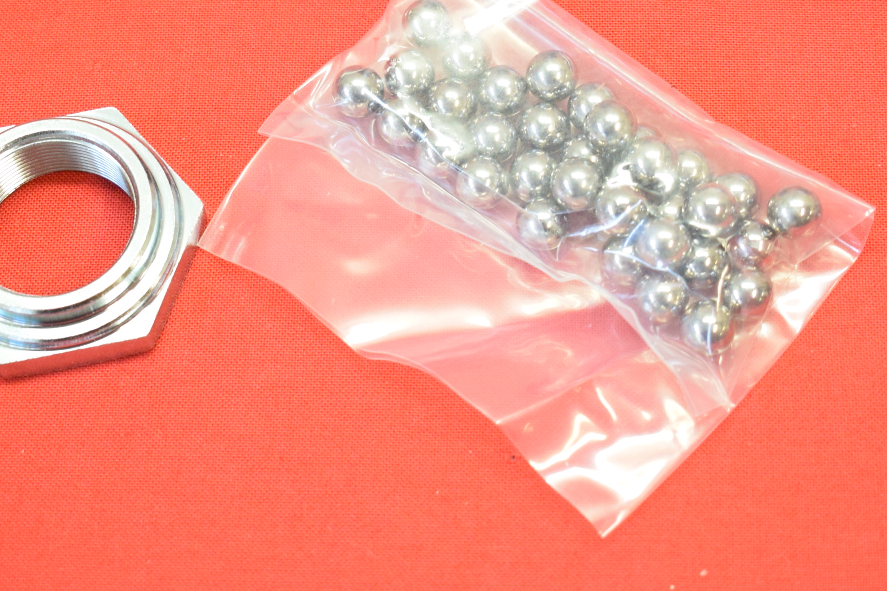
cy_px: 43
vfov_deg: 13.7
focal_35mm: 99
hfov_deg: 20.6
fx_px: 2443
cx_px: 433
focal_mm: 29
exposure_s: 1/60
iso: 1250
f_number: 5
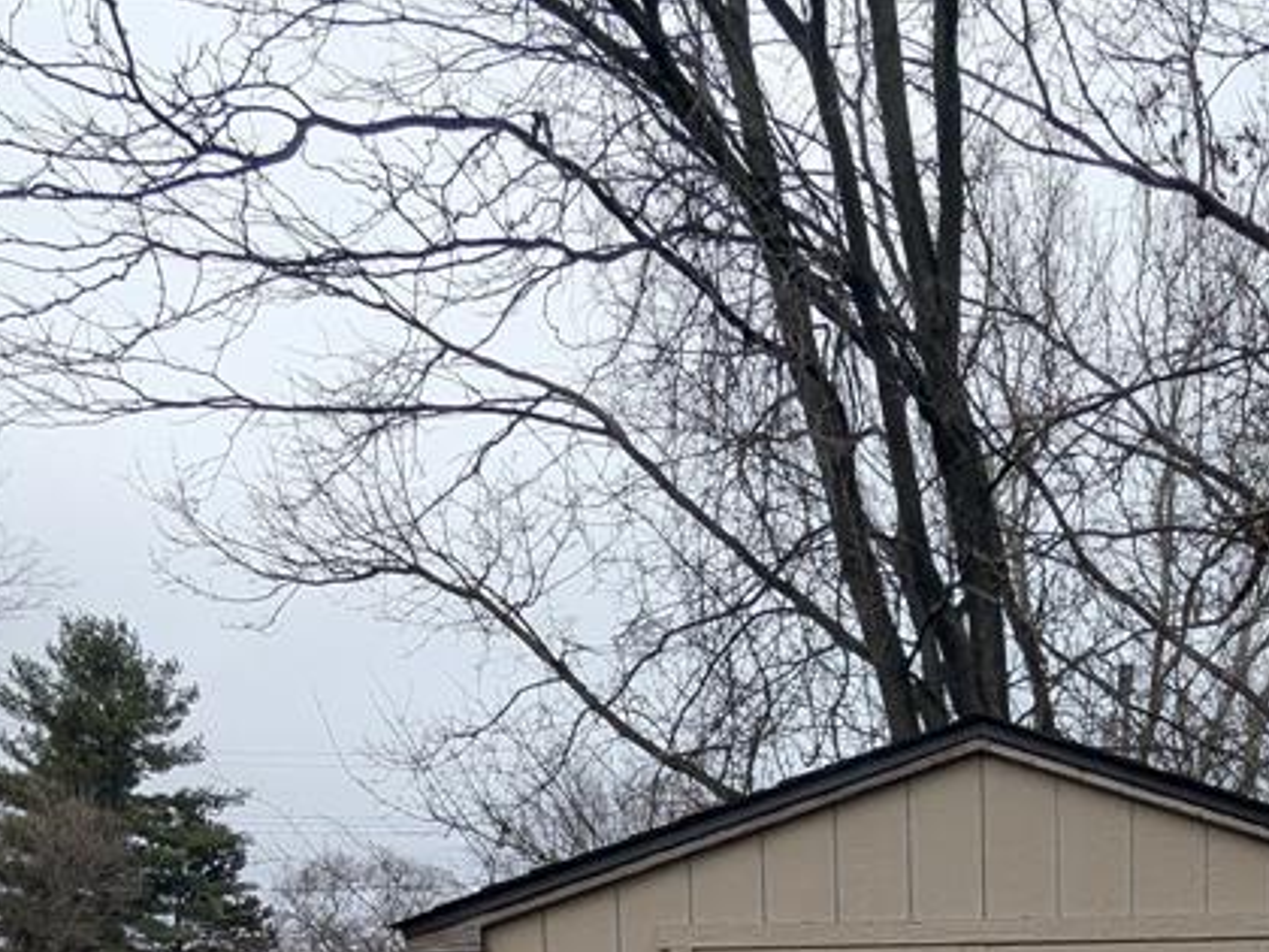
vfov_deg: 30.9
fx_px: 1430
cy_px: 1154
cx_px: 946
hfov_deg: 46.2
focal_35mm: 39
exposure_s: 1/272
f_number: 2.2
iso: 50
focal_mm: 2.35
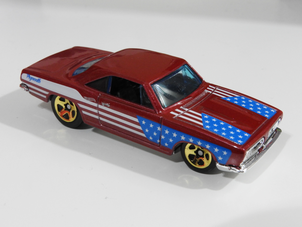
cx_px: 151
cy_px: 114
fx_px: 567
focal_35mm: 65
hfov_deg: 29.8
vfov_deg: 22.6
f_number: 7.6
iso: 720
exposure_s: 1/10
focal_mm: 11.6
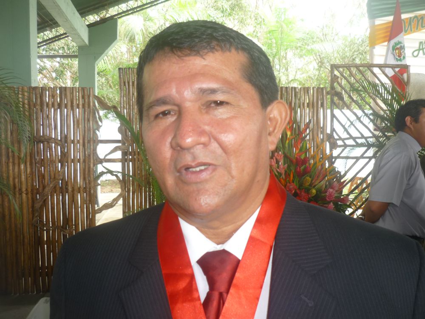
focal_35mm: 33
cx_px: 212
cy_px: 160
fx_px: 405
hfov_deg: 55.4
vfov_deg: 42.9
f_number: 2.8
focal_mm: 5.5
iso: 100
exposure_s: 1/30
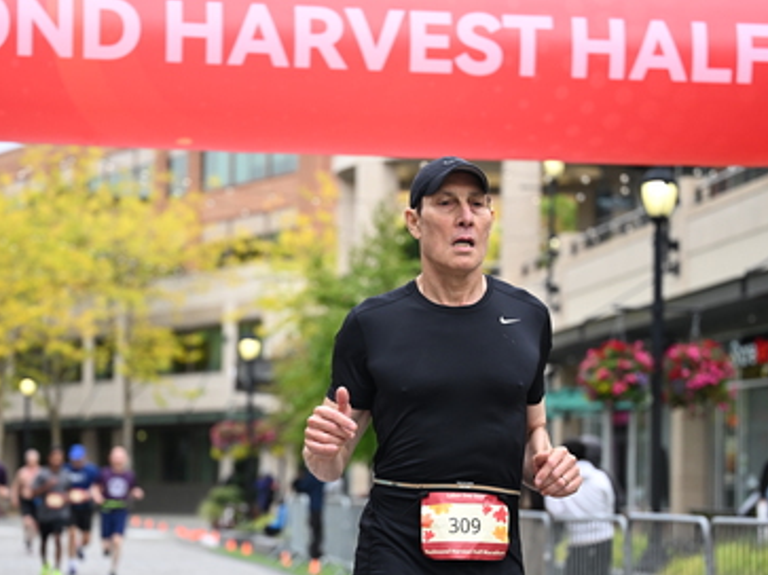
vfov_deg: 14.5
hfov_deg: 19.3
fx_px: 2262
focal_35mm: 102
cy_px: 389
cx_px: 384
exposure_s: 1/2000
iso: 640
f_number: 2.8
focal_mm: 70
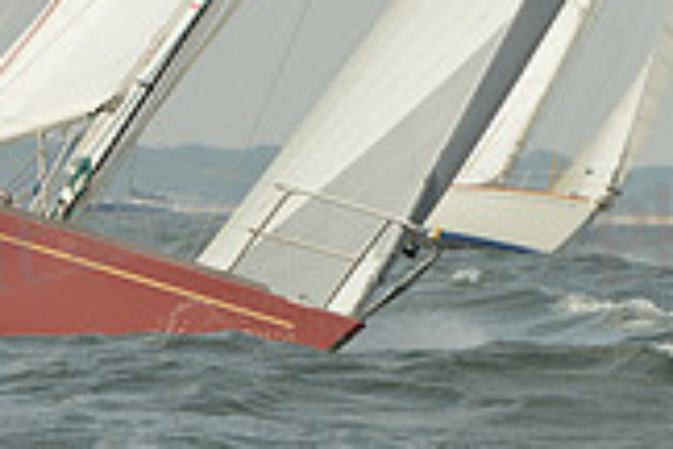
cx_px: 378
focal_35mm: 592
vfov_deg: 2.3
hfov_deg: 3.5
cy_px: 23
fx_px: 11066
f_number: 9
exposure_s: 1/1250
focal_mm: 165
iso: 320
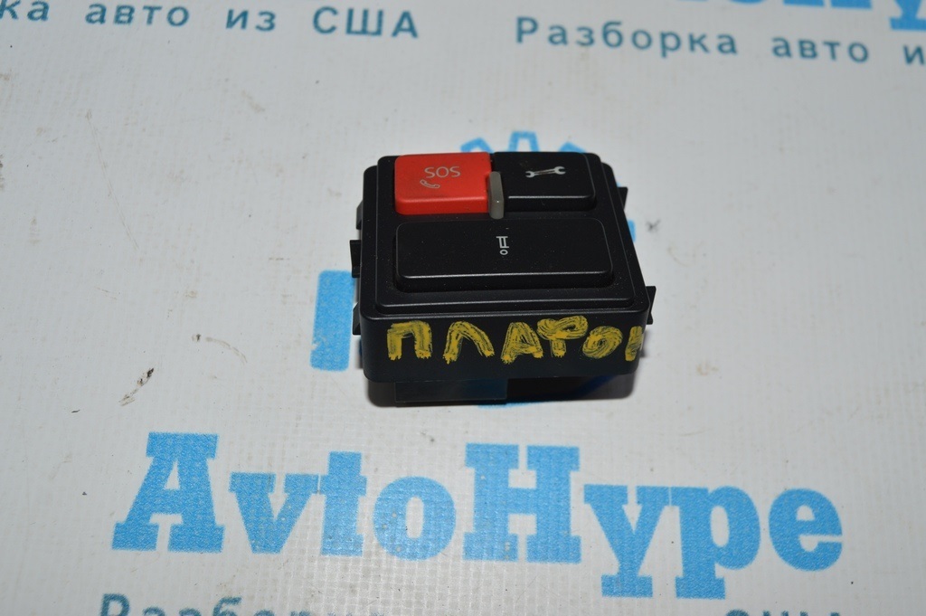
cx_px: 463
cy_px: 308
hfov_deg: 49.6
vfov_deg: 34.2
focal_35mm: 39
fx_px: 1002
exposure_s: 1/60
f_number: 8
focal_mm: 26
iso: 100
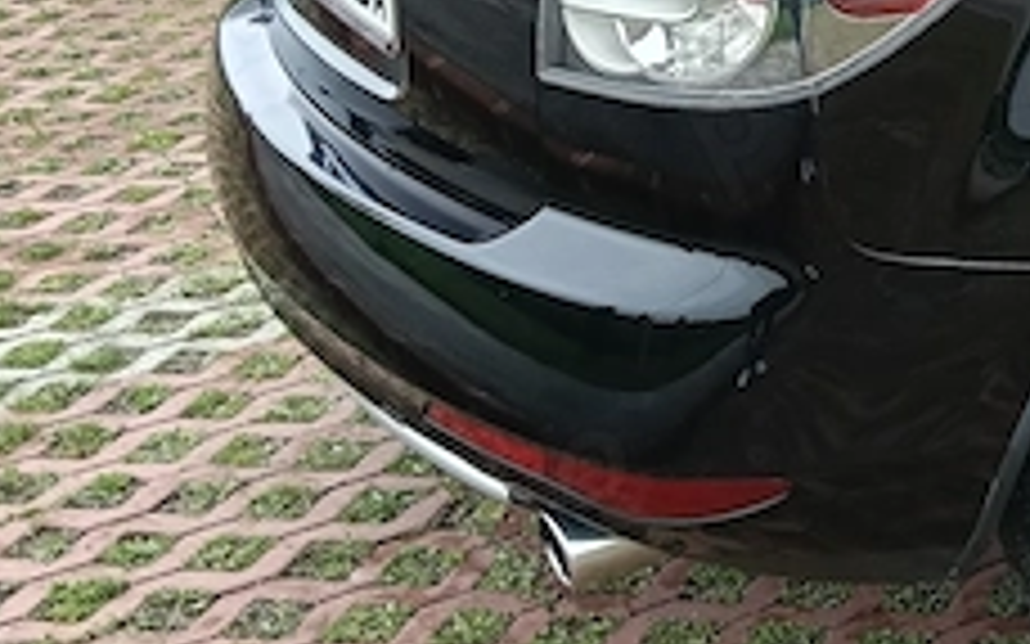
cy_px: 5
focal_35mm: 75
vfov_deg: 17.0
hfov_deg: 24.5
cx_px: 1286
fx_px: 2105
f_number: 1.8
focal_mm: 3.98
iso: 80
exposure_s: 1/100
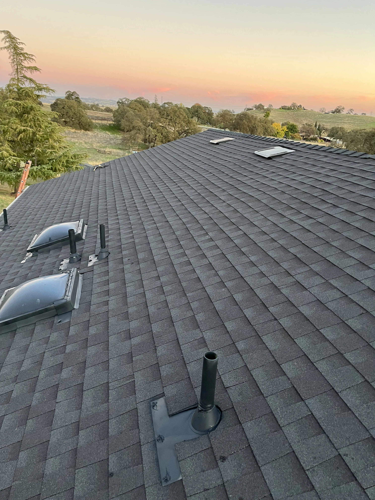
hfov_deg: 53.1
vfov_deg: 67.3
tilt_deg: -19.1
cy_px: 250
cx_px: 188
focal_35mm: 26
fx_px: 376
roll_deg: -1.7
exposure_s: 1/60
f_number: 1.6
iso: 160
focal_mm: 5.1
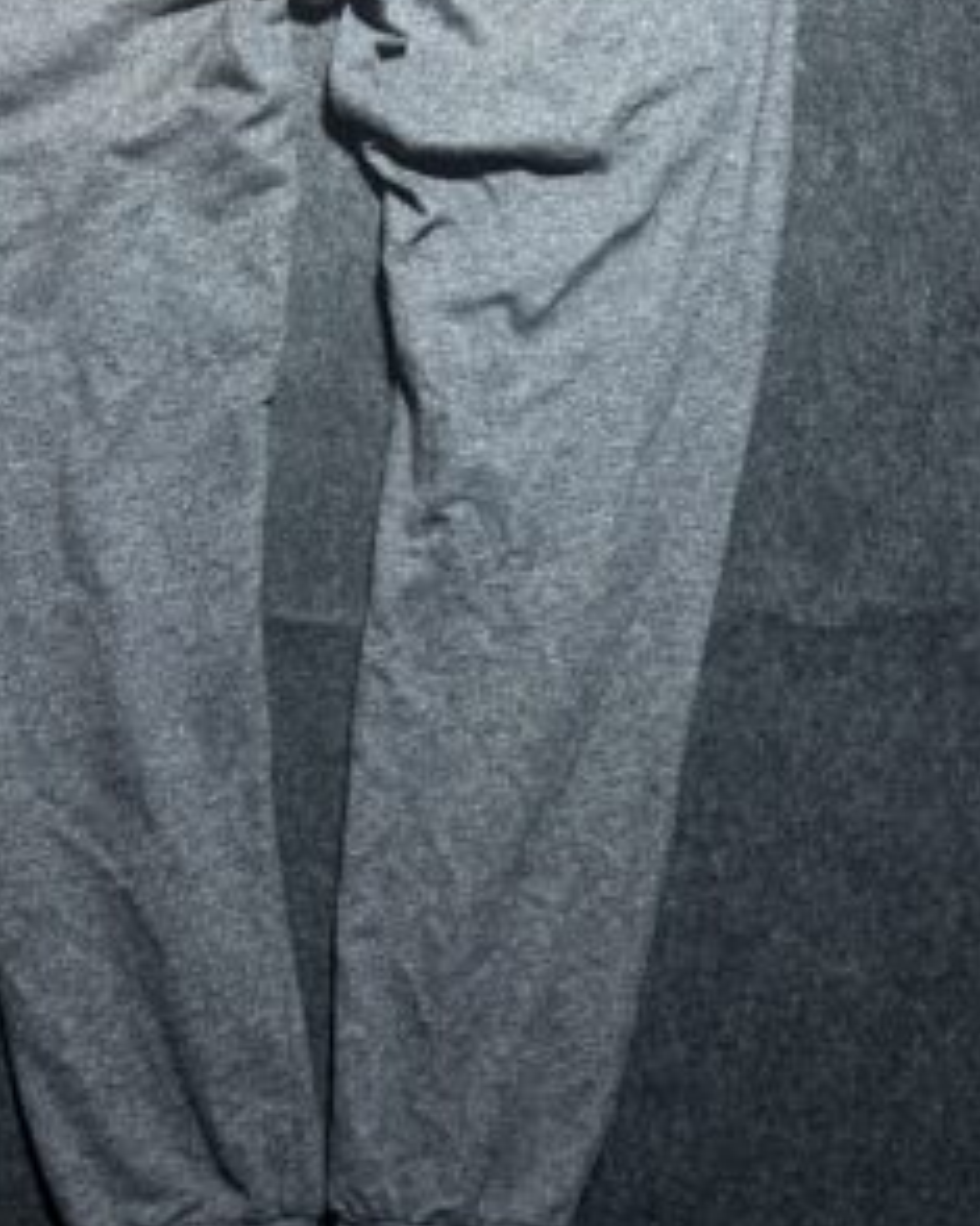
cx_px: 350
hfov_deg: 32.5
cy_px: 382
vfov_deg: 39.7
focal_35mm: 46
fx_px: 1669
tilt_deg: -58.7
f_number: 1.5
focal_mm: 5.7
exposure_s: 1/100
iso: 125
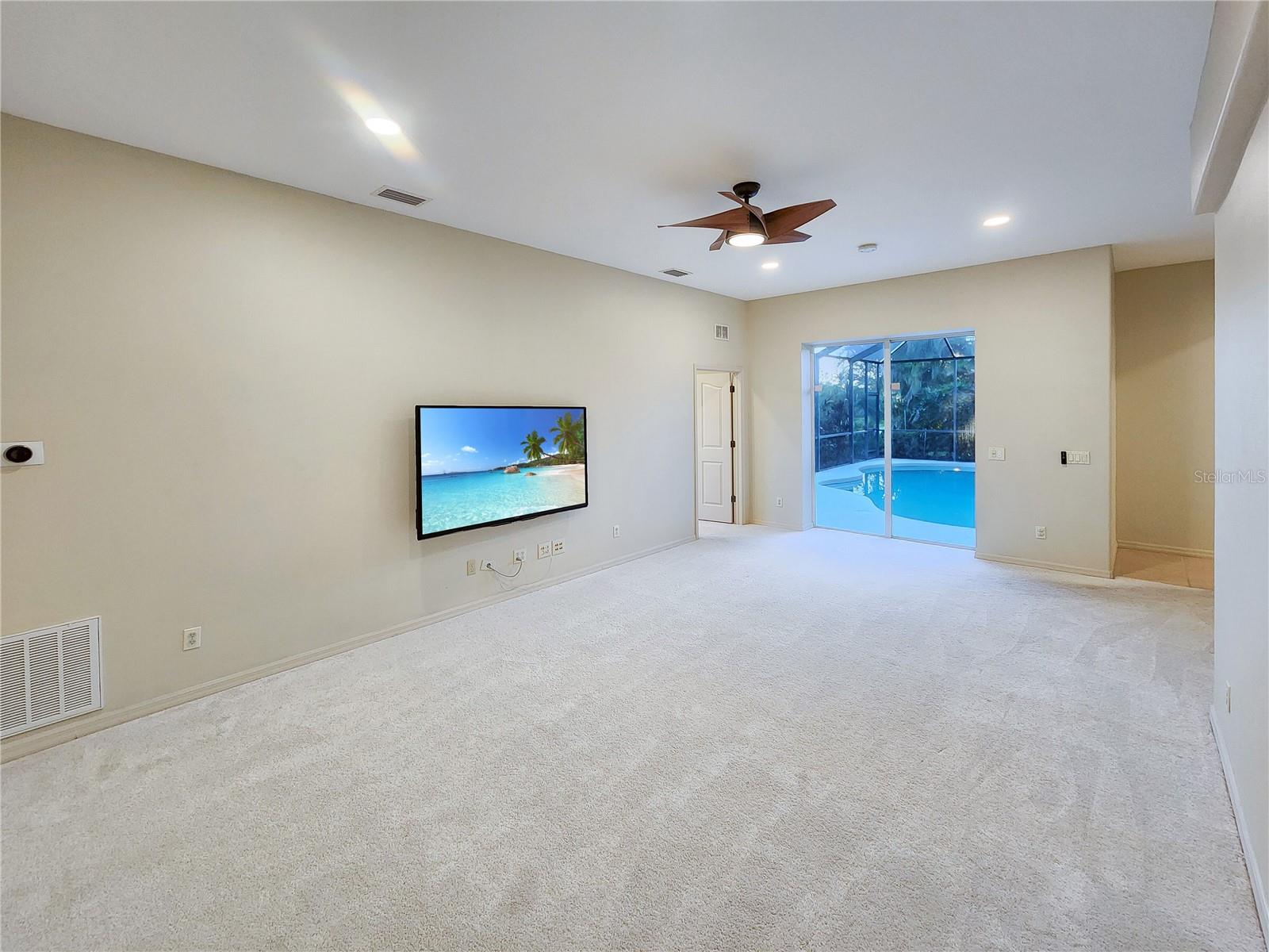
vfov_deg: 89.9
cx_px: 634
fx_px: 477
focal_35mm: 13
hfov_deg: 106.2
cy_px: 476
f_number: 2.2
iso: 250
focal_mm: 2.2
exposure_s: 1/60
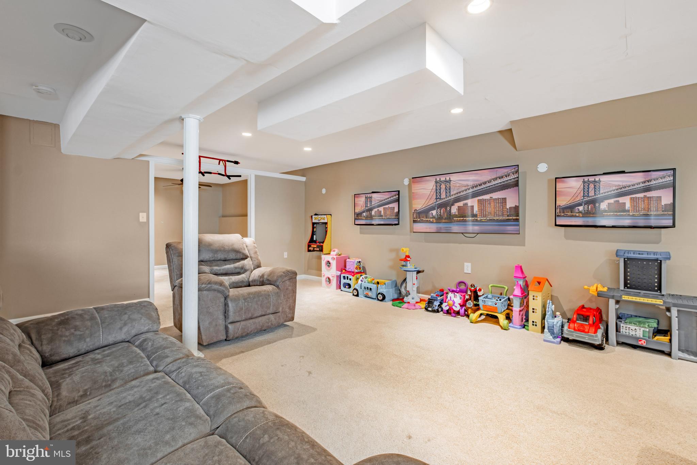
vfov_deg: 77.3
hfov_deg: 100.4
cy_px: 232
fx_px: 290
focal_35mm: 15
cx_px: 348
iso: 320
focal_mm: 10
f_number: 10
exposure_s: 1/10
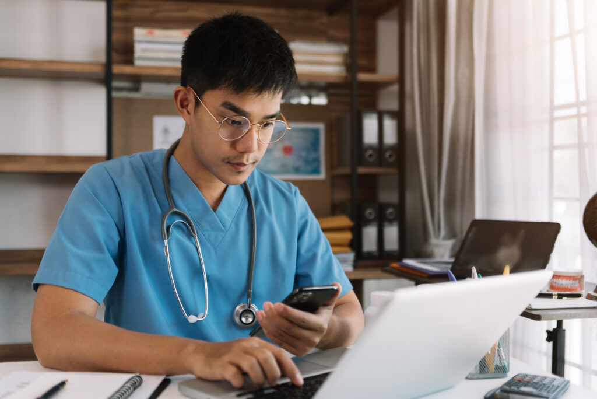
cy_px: 200
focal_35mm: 42
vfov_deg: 31.9
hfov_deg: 46.4
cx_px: 298
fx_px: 697
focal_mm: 42
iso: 200
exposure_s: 1/160
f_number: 2.8
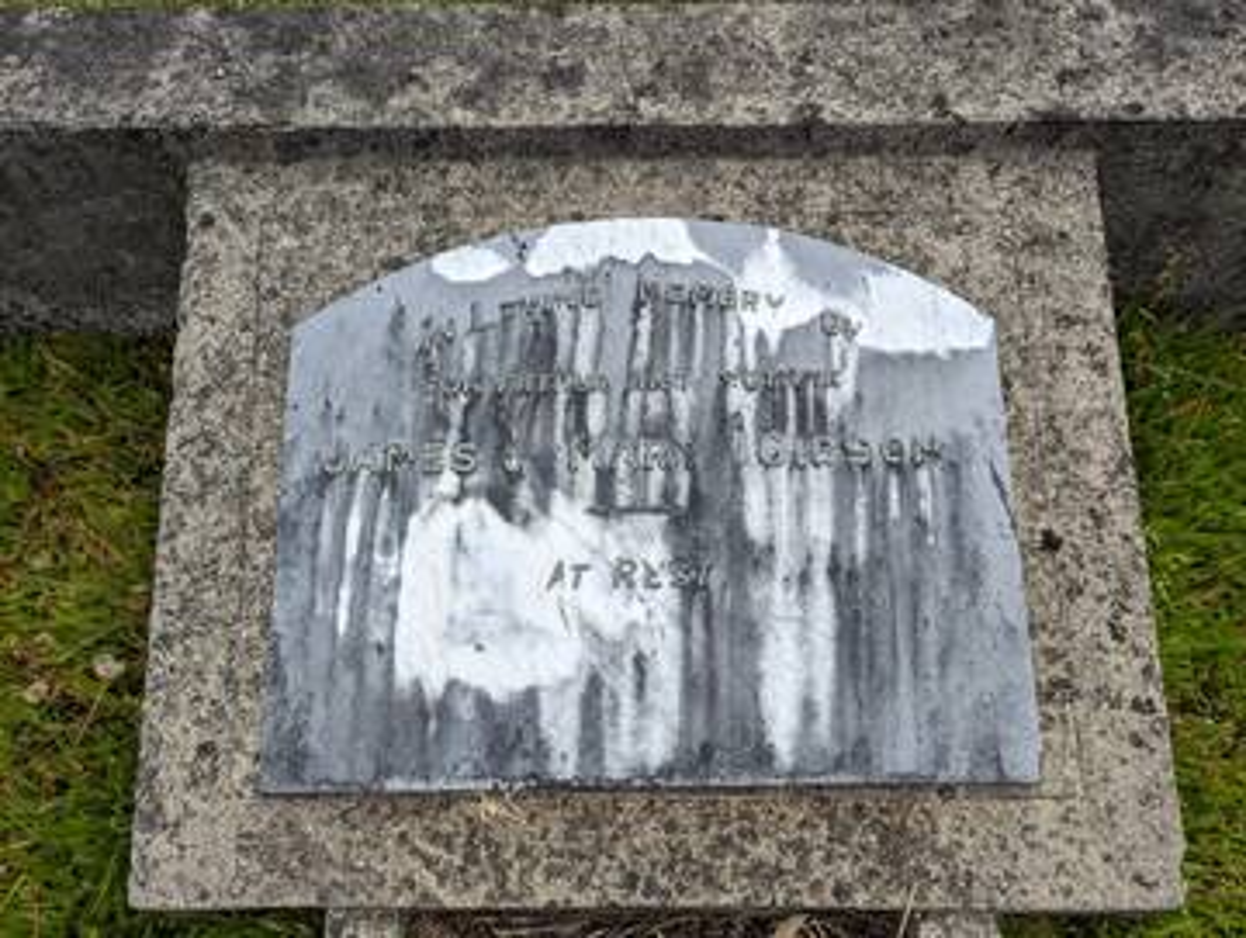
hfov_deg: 71.5
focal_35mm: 24
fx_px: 865
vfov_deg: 56.9
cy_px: 469
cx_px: 623
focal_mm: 6.81
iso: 47
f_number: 1.85
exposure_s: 1/2309
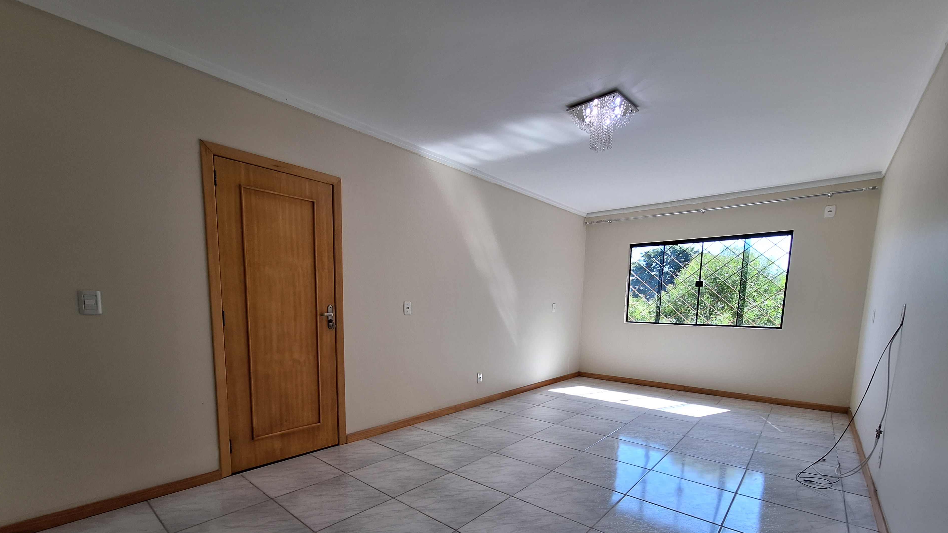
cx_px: 457
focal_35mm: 15
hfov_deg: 103.0
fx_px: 377
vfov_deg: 68.4
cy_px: 358
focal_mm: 1.74
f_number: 2.2
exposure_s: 1/60
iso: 64
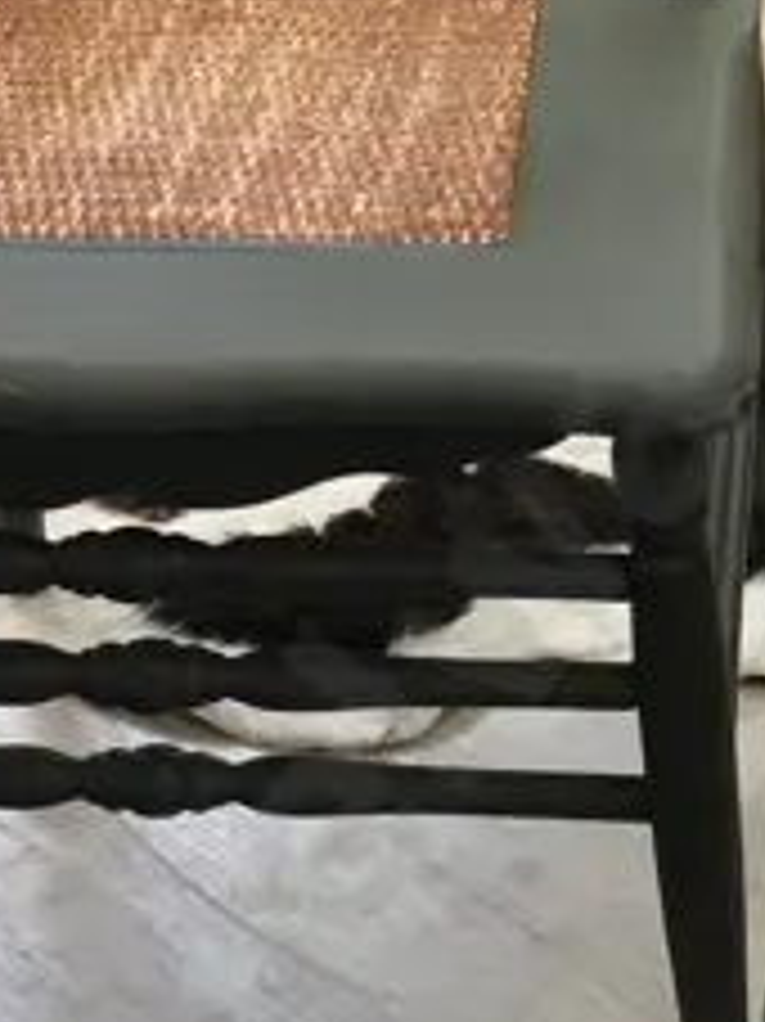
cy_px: 117
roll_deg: +1.3
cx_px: 873
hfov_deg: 11.1
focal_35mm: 131
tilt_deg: -28.6
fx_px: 3864
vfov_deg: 14.9
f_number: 2.2
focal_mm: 4.15
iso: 50
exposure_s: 1/17
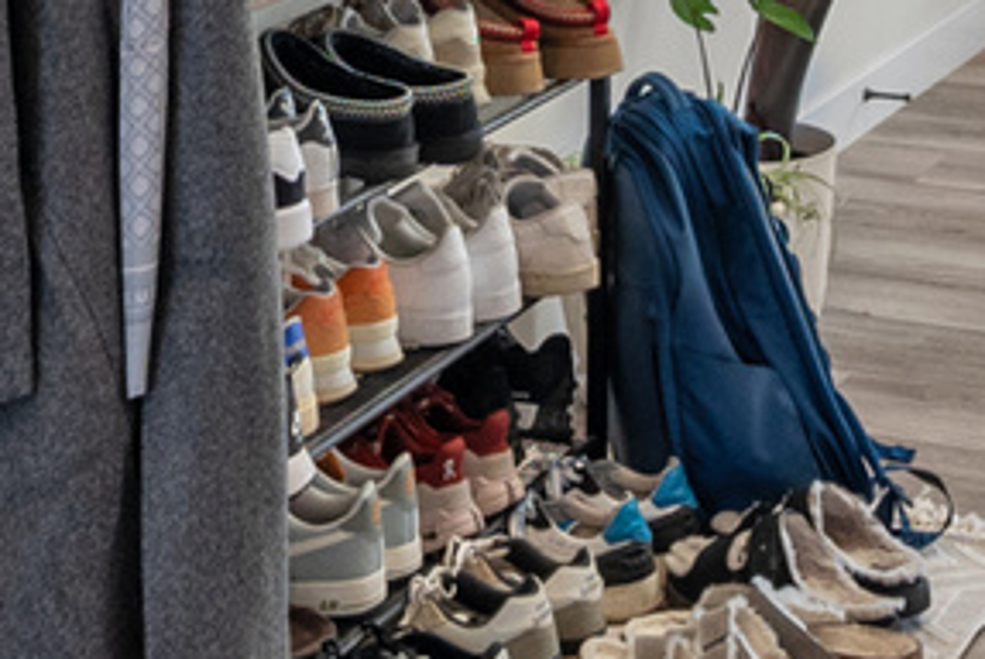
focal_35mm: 114
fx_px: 3122
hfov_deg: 17.9
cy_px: -654
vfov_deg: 11.0
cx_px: 604
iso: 500
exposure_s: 1/2.5
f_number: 8
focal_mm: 16
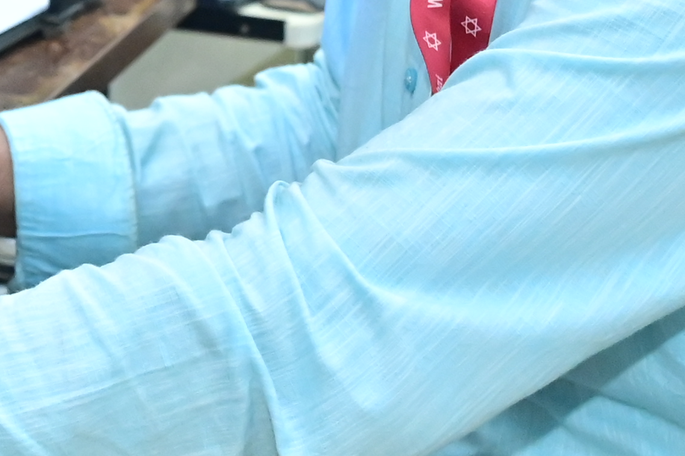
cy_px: -166
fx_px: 3536
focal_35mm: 186
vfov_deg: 7.3
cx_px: -262
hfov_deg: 10.8
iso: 4000
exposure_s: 1/160
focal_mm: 35
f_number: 4
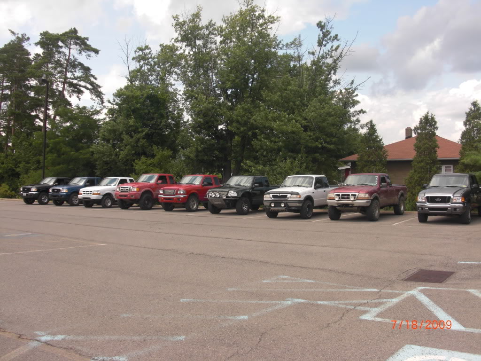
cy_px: 180
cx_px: 240
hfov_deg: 51.4
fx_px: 500
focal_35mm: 36
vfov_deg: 39.7
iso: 50
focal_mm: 6.3
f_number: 2.8
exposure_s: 1/640
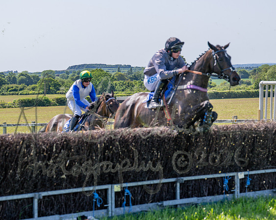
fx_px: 861
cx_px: 137
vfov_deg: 14.6
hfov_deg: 18.2
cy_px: 92
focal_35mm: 105
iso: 200
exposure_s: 1/2000
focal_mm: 70
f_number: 4
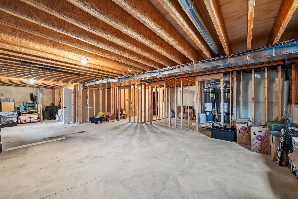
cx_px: 149
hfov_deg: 104.2
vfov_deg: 81.3
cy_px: 100
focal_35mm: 14
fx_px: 116
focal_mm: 14
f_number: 8
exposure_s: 1.6
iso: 200
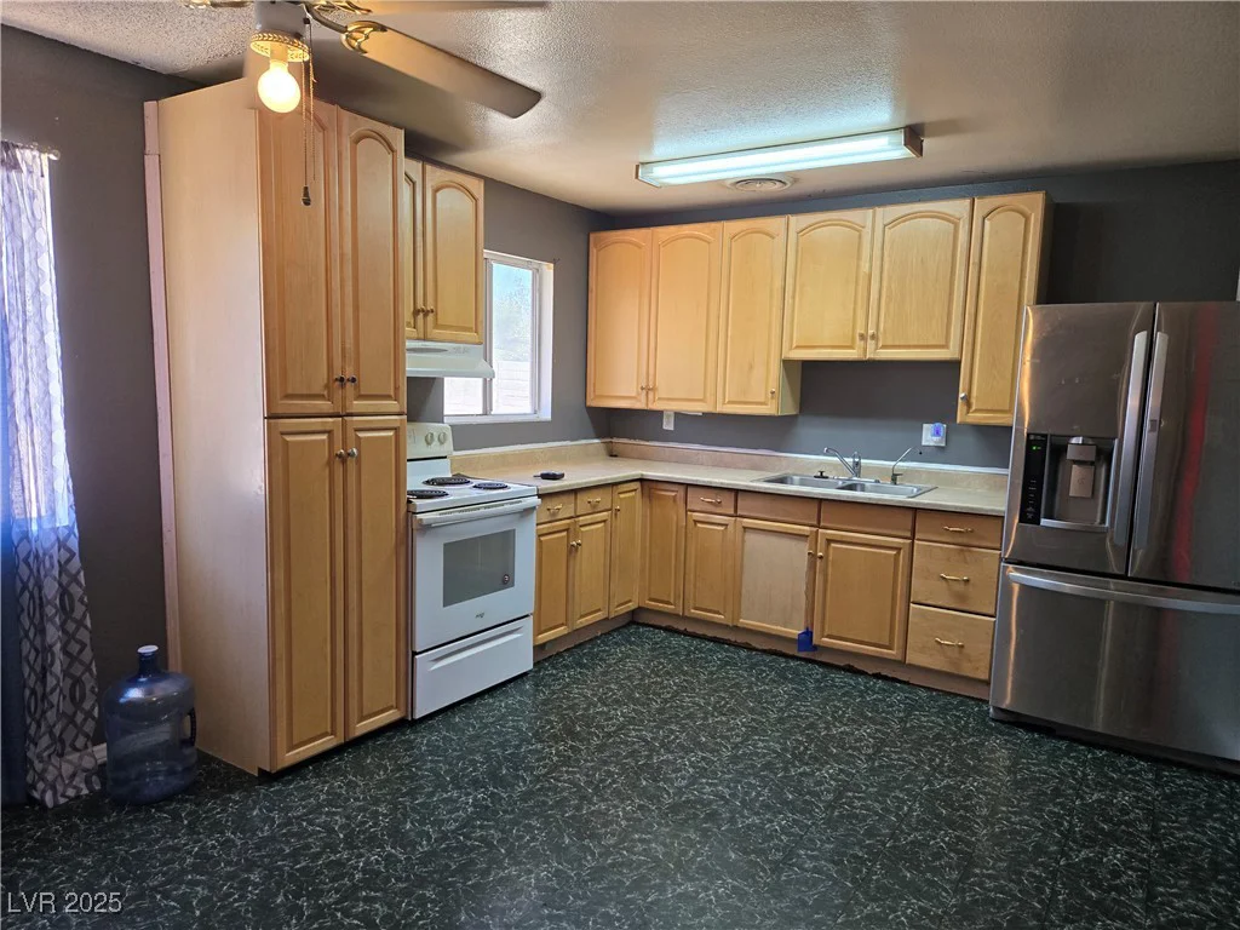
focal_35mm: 23
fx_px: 824
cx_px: 620
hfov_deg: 73.9
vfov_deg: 58.9
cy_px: 465
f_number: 1.8
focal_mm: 5.4
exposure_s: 1/120
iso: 125
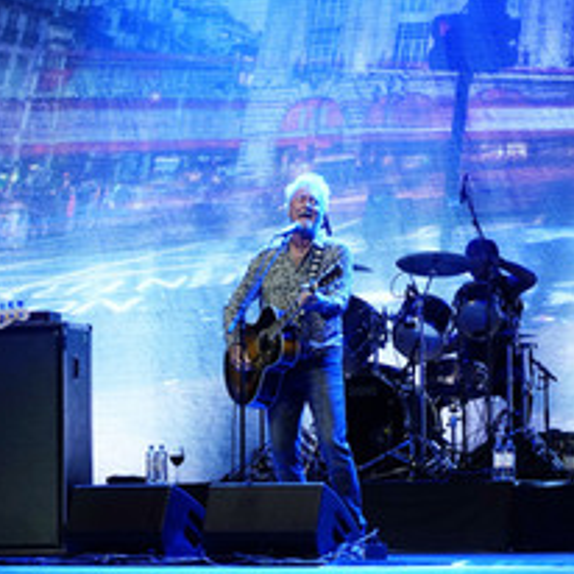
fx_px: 3658
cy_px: 256
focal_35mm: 195
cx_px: 322
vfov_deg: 9.0
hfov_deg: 9.0
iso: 1600
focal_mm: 105
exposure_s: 1/100
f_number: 5.6
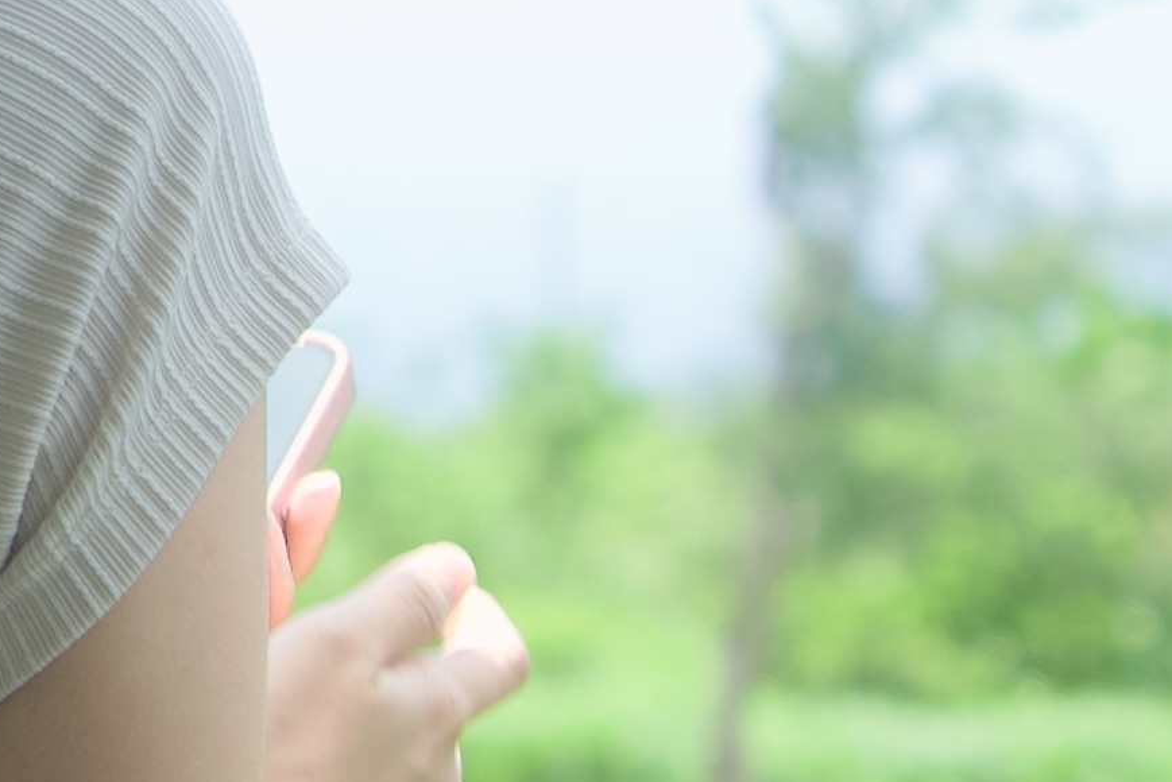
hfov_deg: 7.2
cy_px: -138
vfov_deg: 4.8
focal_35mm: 283
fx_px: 9216
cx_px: -570
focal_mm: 41
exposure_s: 1/320
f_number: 3.2
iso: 100
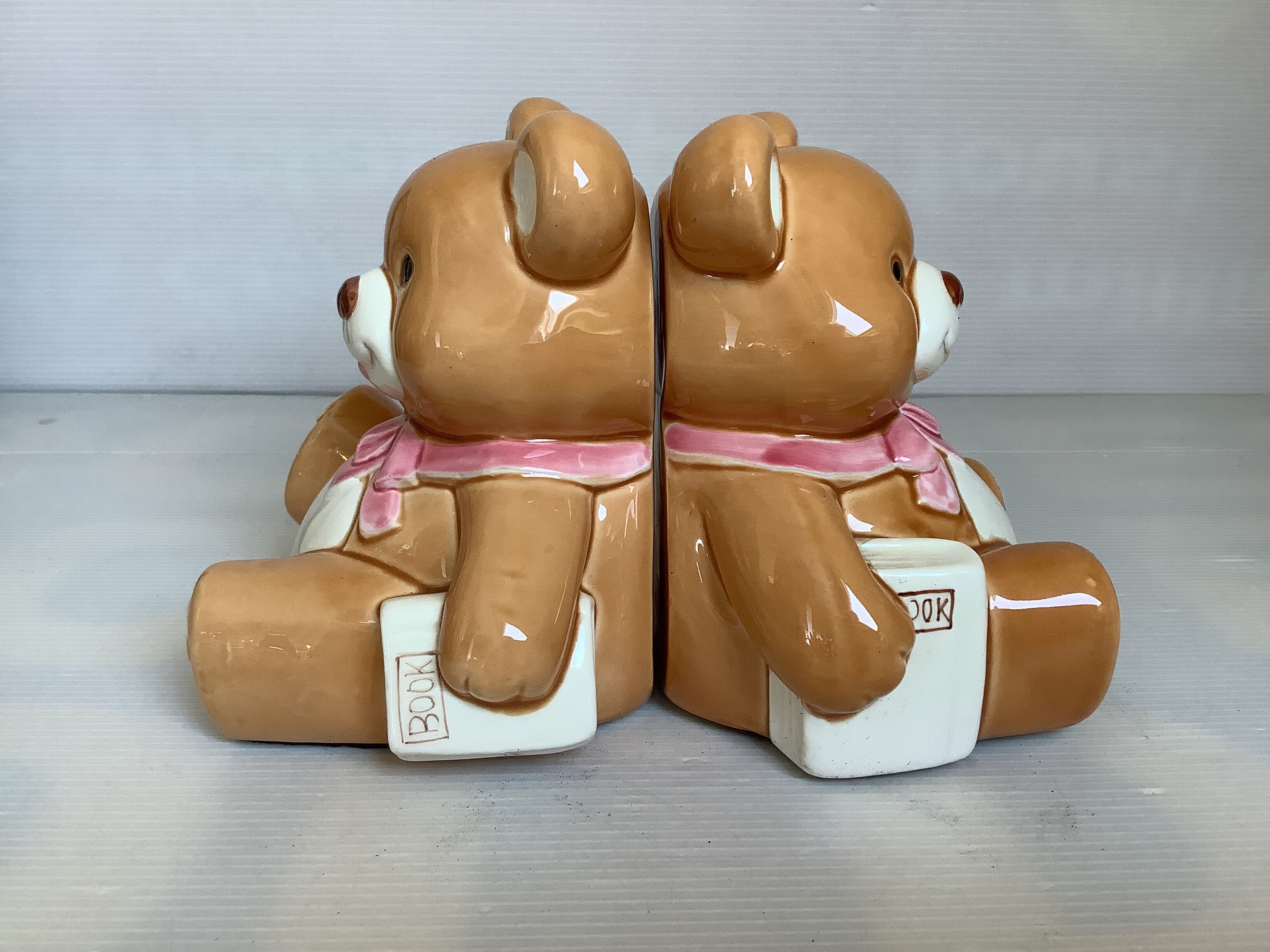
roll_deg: +0.0
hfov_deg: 58.4
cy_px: 476
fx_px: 1137
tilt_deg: -17.9
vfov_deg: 45.4
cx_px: 635
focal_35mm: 31
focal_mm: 3.3
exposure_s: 1/120
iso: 80
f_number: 2.4
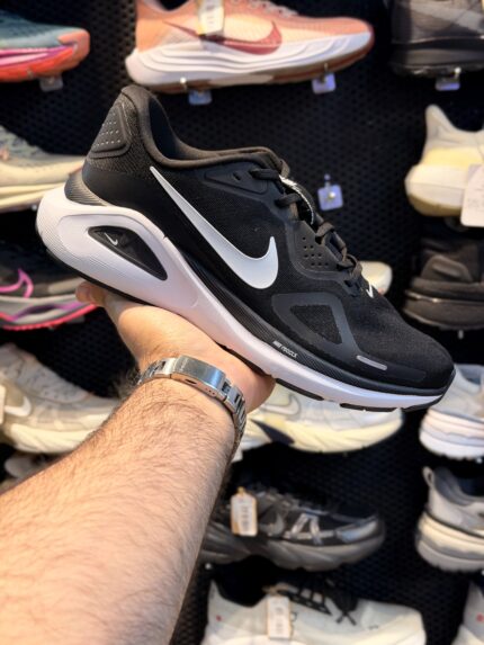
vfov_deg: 39.6
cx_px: 242
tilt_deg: -12.5
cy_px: 322
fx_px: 895
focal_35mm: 48
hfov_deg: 30.3
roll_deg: +6.9
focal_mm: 6.76
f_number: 1.78
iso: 80
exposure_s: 1/100
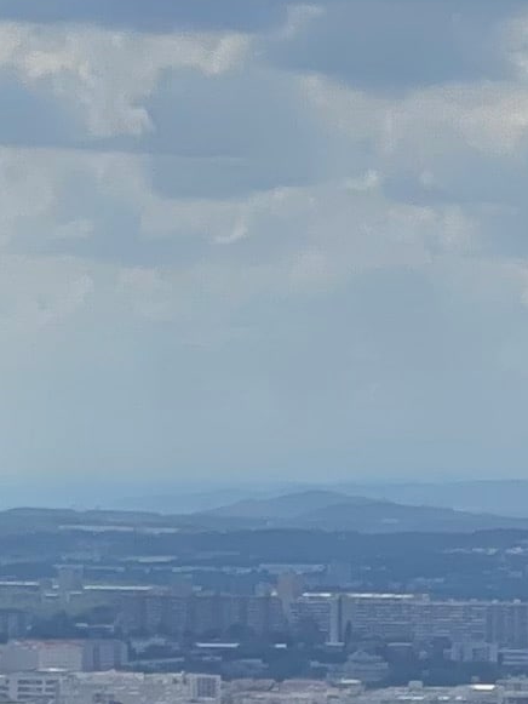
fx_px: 9026
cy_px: 952
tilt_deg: -2.6
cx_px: 1344
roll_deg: -1.0
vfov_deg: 4.4
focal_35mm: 444
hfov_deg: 3.3
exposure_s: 1/3040
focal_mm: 7.5
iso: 32
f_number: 2.2
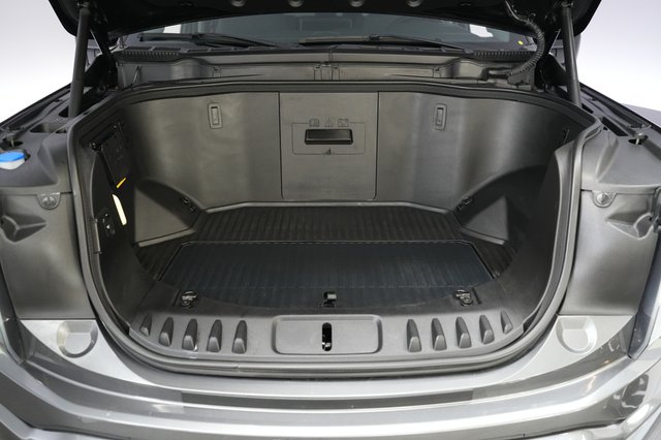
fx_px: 514
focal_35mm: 28
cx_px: 330
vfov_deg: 46.4
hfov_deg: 65.5
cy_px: 220
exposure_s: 1/160
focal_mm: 28
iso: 4000
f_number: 2.8
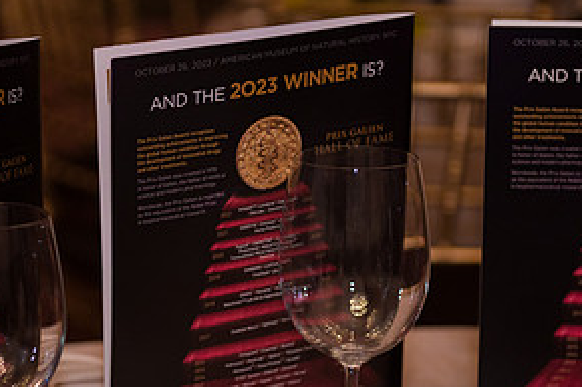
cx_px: 227
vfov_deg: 10.3
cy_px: 274
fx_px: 2148
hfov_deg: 15.4
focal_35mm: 133
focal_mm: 62
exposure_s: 1/200
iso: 1600
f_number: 3.2
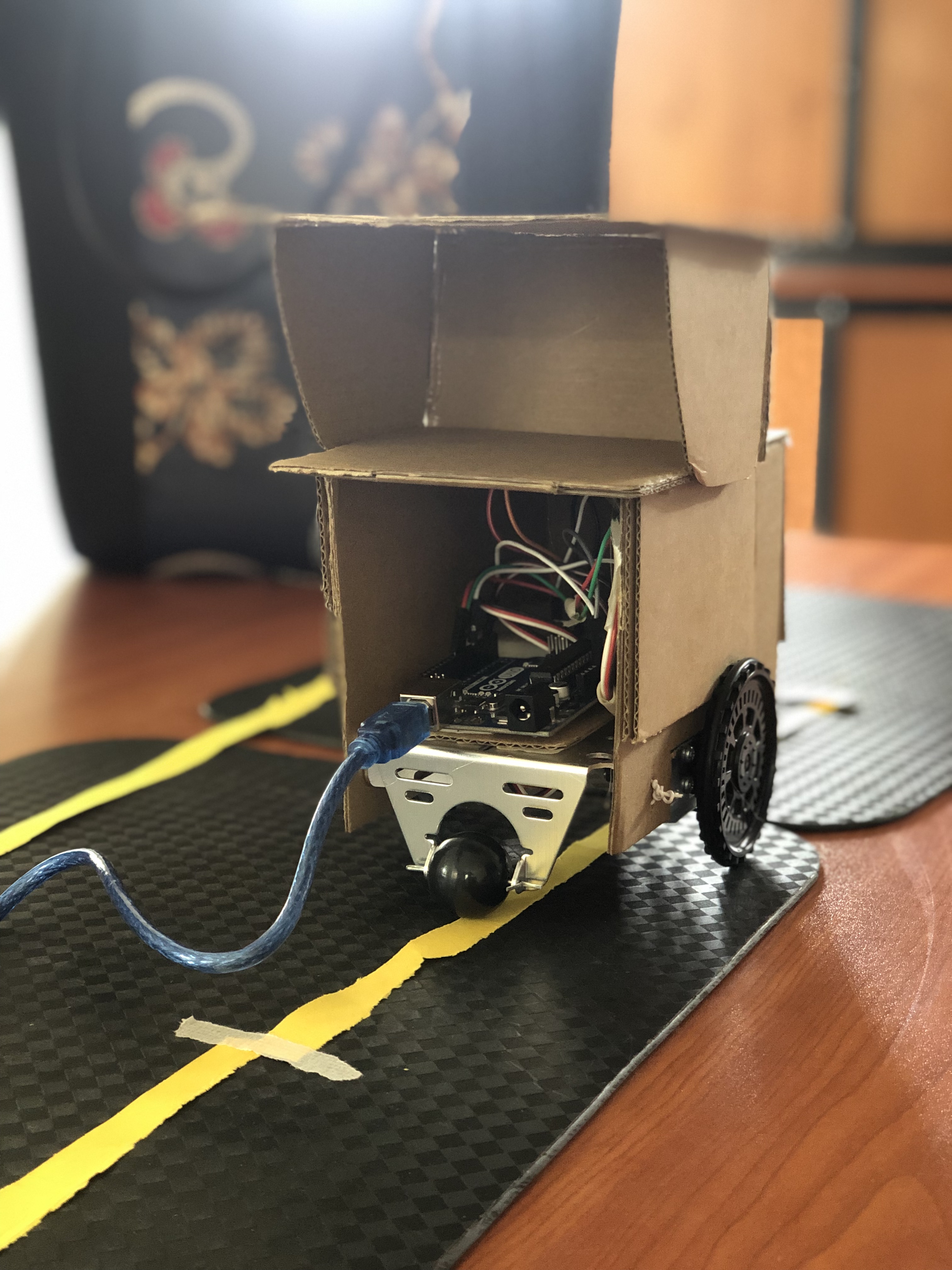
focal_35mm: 52
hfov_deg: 28.0
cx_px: 476
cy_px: 635
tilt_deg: -10.4
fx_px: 1907
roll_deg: -1.0
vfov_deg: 36.8
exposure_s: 1/15
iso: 160
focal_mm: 6
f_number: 2.4
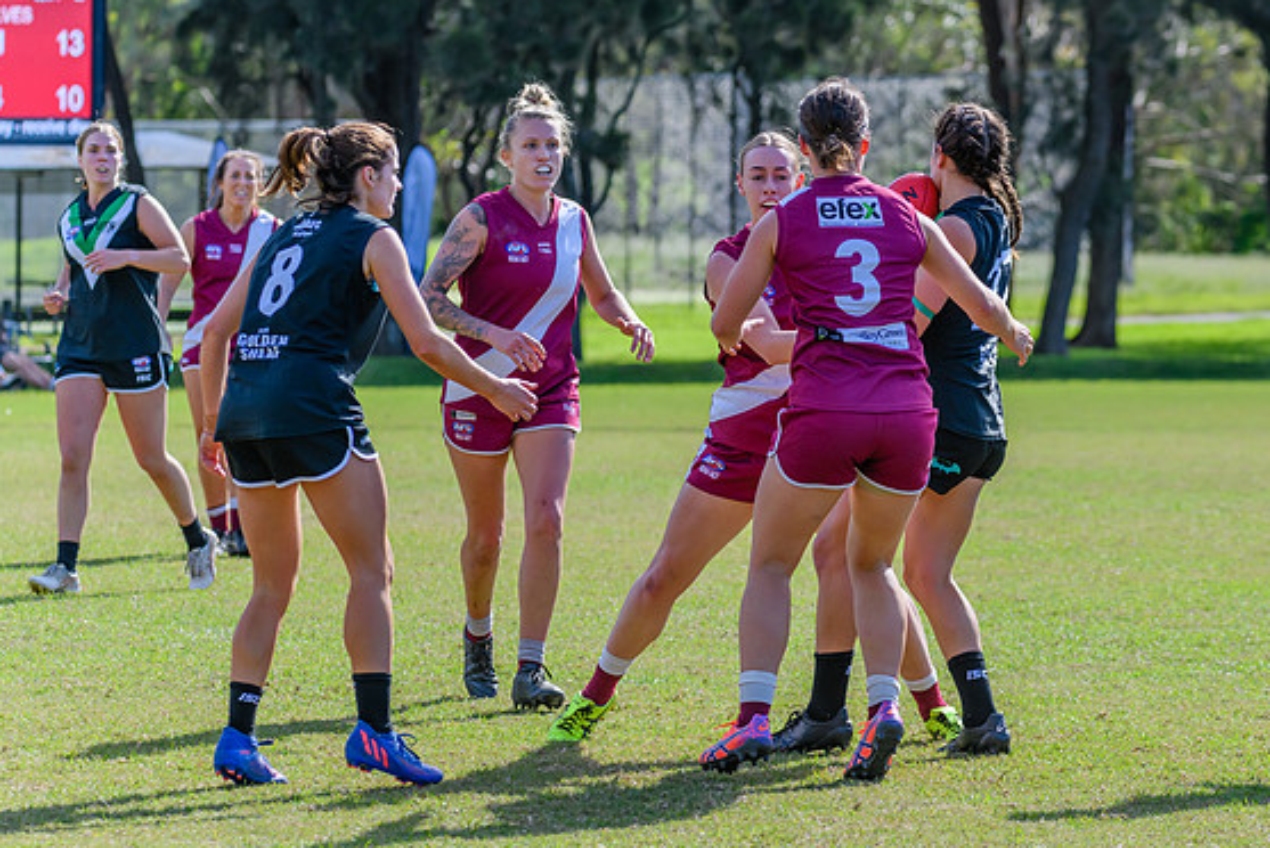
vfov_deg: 6.0
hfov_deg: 8.9
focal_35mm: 231
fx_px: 8153
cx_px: 861
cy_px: 545
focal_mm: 170
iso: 800
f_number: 7.1
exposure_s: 1/1250
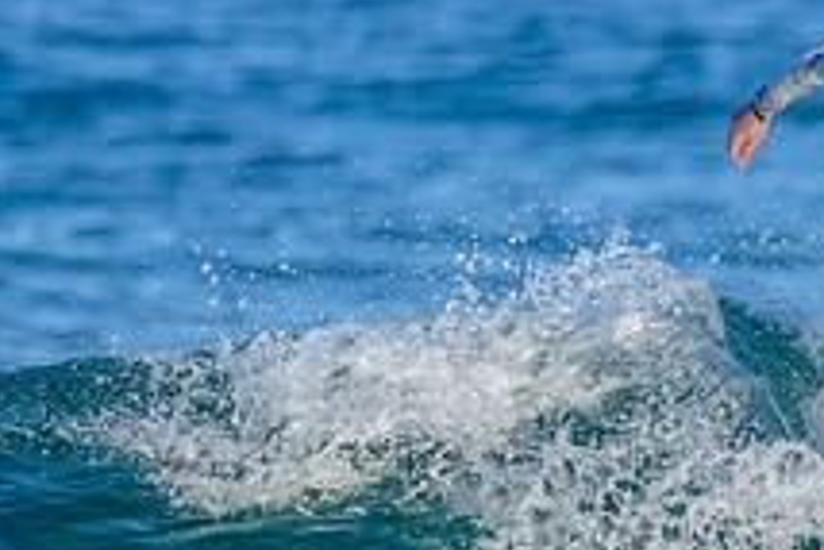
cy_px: 418
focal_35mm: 2730
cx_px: 868
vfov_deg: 0.5
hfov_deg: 0.8
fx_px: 62527
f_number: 6.3
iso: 400
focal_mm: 800
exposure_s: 1/2000
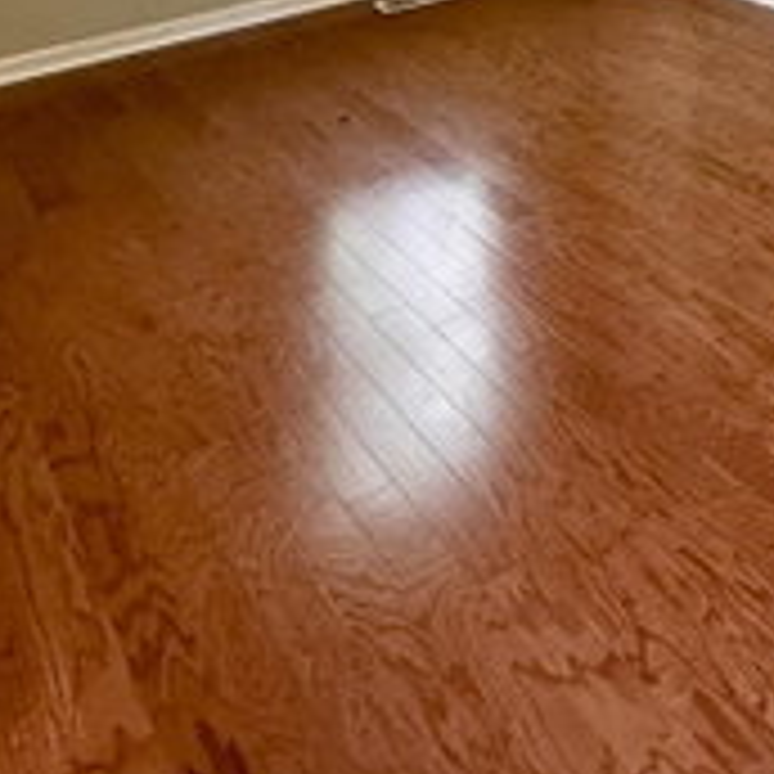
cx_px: 839
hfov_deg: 32.6
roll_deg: +2.2
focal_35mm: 46
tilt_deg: -3.6
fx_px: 1164
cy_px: -274
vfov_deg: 28.7
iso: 400
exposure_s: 1/60
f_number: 2.2
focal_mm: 2.22
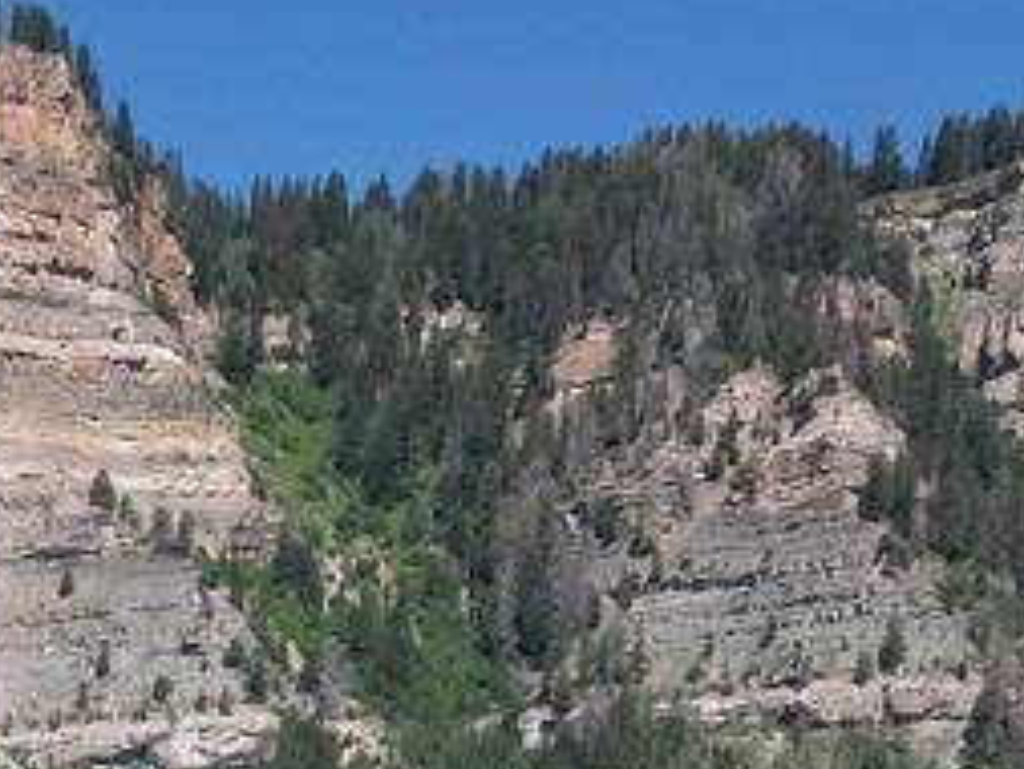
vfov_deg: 13.9
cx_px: -380
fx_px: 2871
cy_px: 1307
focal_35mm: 97
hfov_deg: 18.5
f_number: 1.7
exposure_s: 1/2500
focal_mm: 6.72
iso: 100
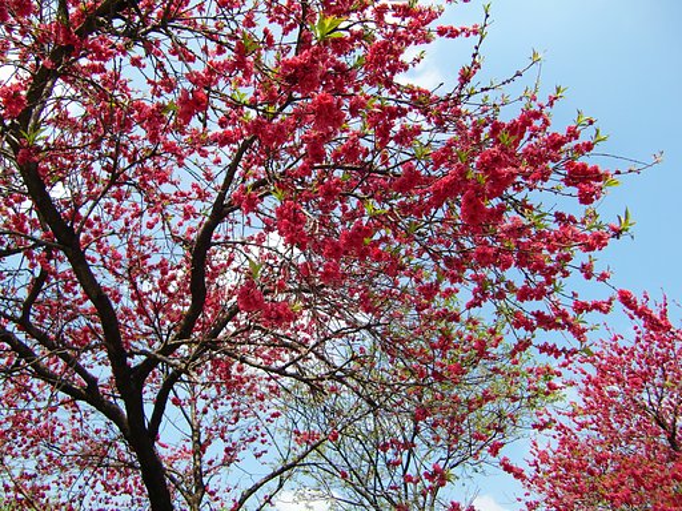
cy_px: 256
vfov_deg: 49.7
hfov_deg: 63.4
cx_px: 341
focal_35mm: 28
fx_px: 552
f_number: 7
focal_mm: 4.9
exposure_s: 1/125
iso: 64
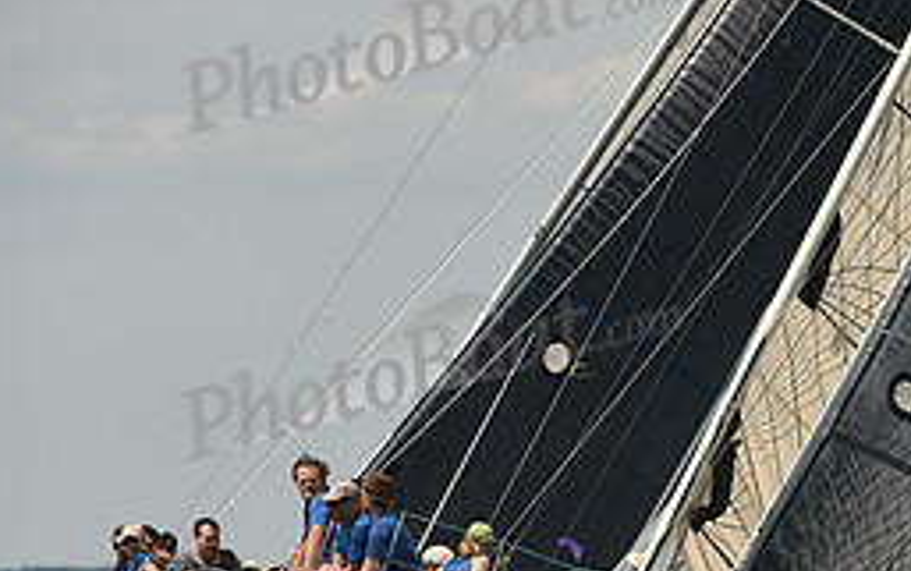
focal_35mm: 690
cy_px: 502
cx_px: 868
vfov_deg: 1.9
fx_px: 17142
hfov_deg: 3.0
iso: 250
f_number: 6.3
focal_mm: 300
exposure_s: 1/1000
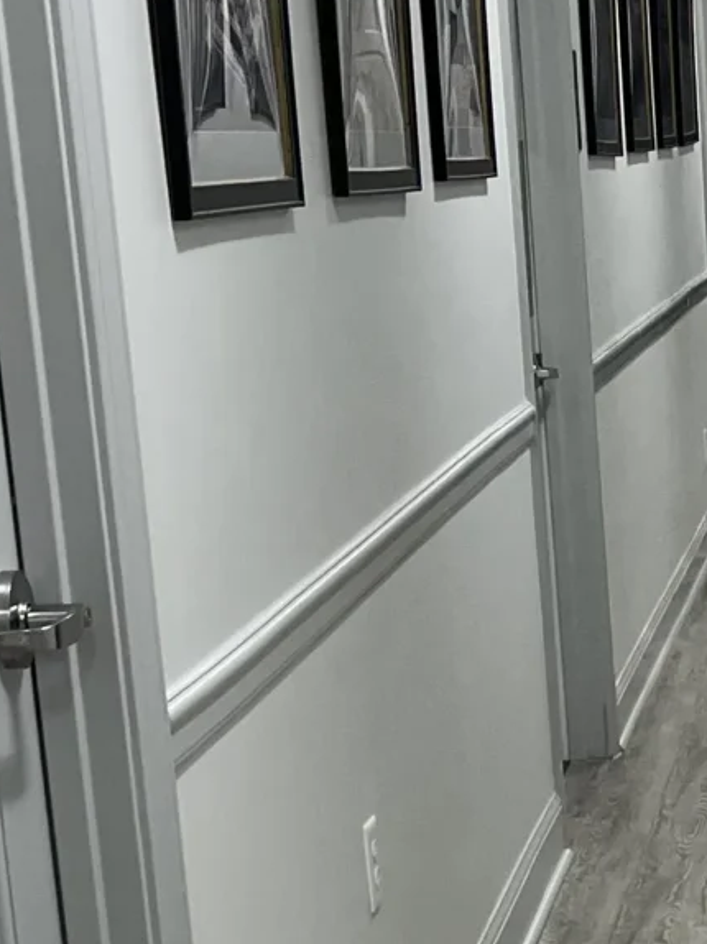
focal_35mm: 116
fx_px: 3161
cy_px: 990
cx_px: 1056
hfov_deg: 12.2
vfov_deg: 16.6
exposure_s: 1/120
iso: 80
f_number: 1.6
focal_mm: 5.1
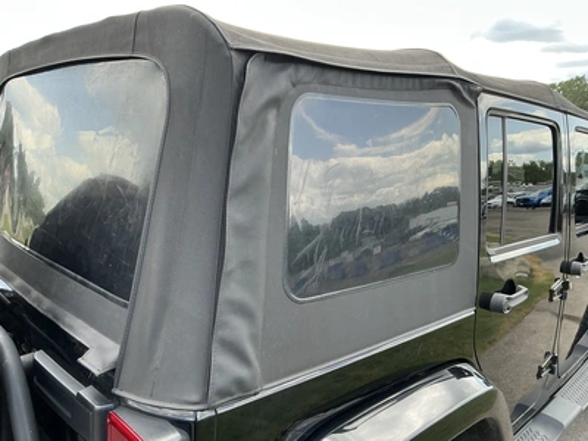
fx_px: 476
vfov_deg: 49.7
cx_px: 294
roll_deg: +1.9
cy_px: 220
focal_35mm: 28
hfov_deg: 63.4
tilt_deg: -6.2
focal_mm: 3
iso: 20
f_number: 1.8
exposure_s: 1/192
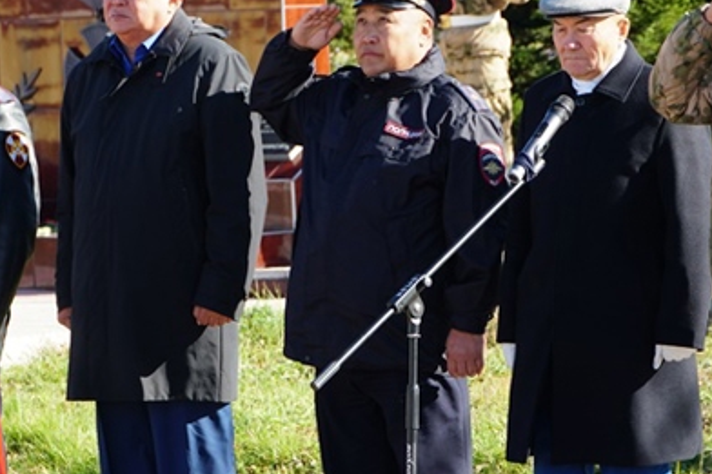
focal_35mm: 198
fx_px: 3913
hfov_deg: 10.4
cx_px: 309
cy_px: 278
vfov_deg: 6.9
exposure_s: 1/125
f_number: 5.6
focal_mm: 69
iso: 100
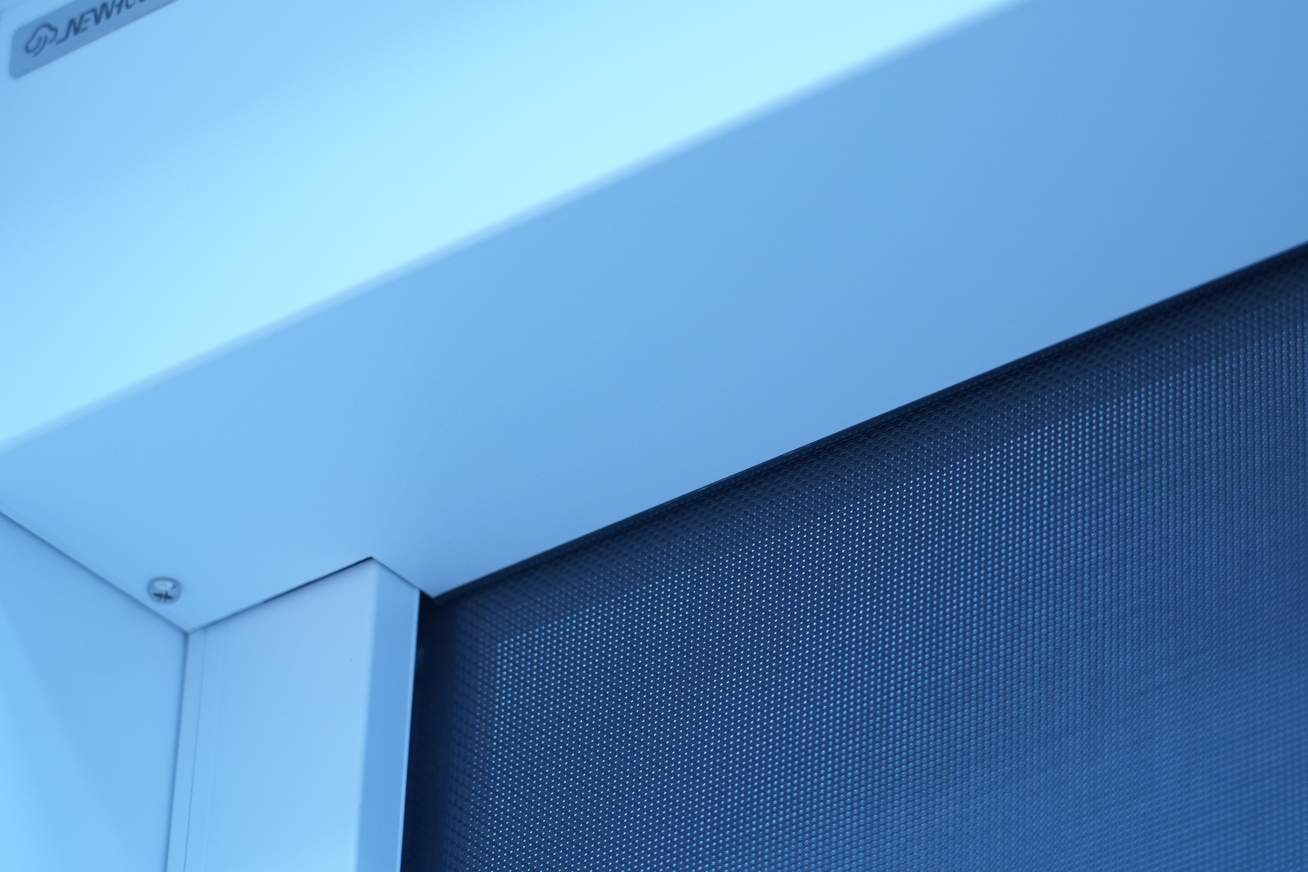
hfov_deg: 12.0
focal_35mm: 171
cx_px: 578
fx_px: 6213
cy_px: 389
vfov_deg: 8.0
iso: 800
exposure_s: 1/60
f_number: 4
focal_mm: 105
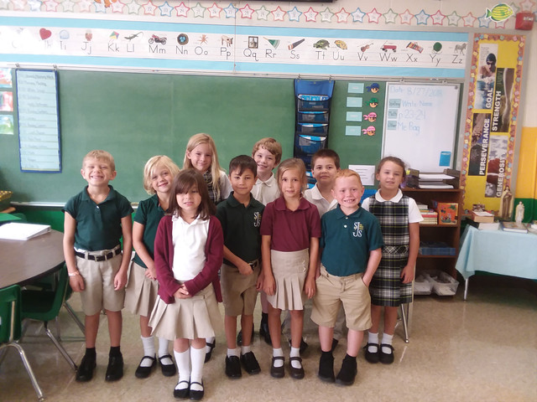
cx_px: 268
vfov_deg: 48.2
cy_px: 201
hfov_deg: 61.7
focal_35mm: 29
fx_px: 450
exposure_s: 1/30
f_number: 1.9
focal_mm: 2.47
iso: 125
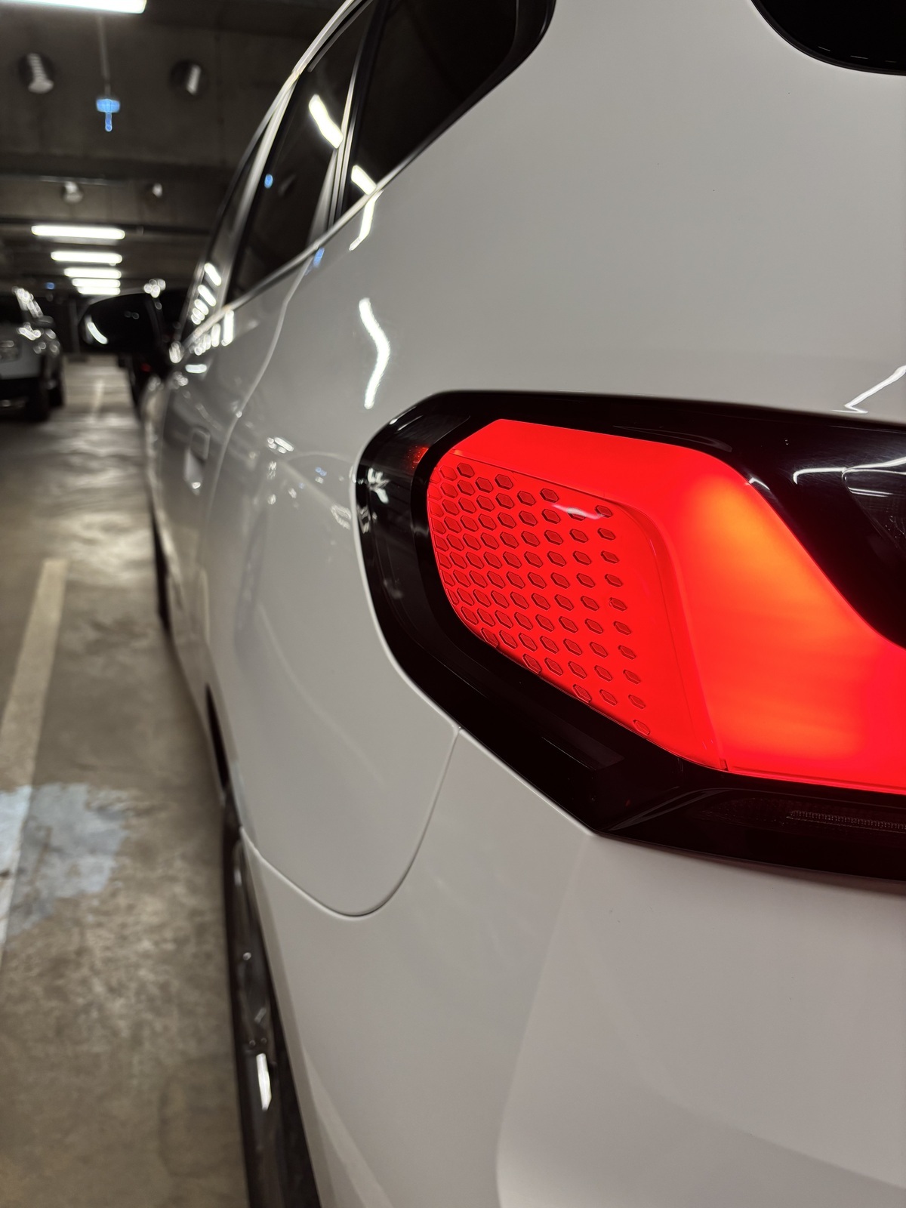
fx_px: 907
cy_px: 604
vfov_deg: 67.3
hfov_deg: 53.1
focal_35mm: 26
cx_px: 453
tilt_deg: -16.1
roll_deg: -1.7
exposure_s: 1/100
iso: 125
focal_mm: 5.96
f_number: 1.6
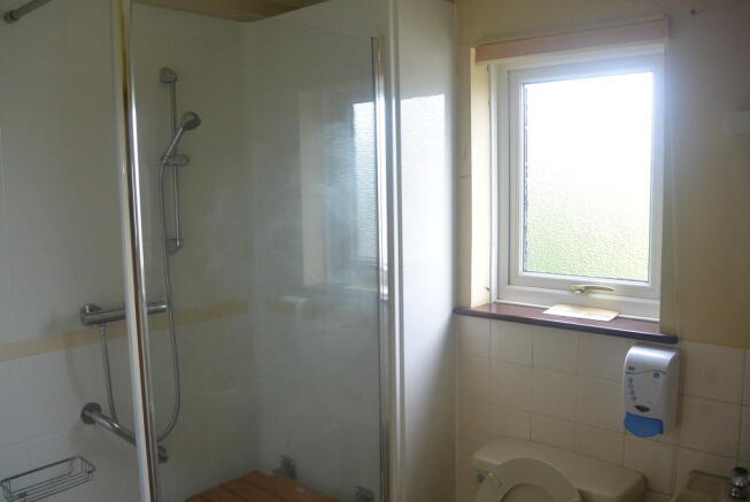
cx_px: 375
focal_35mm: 29
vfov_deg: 45.1
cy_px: 251
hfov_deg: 63.6
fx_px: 605
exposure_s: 1/160
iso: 400
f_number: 3.5
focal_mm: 11
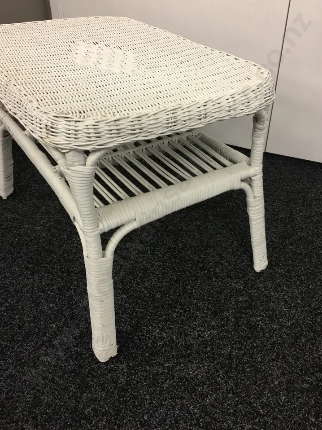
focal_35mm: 31
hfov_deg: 45.4
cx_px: 168
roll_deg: -0.6
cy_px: 201
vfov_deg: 58.3
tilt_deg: -34.1
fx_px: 385
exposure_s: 1/17
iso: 50
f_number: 2.2
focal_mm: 4.15
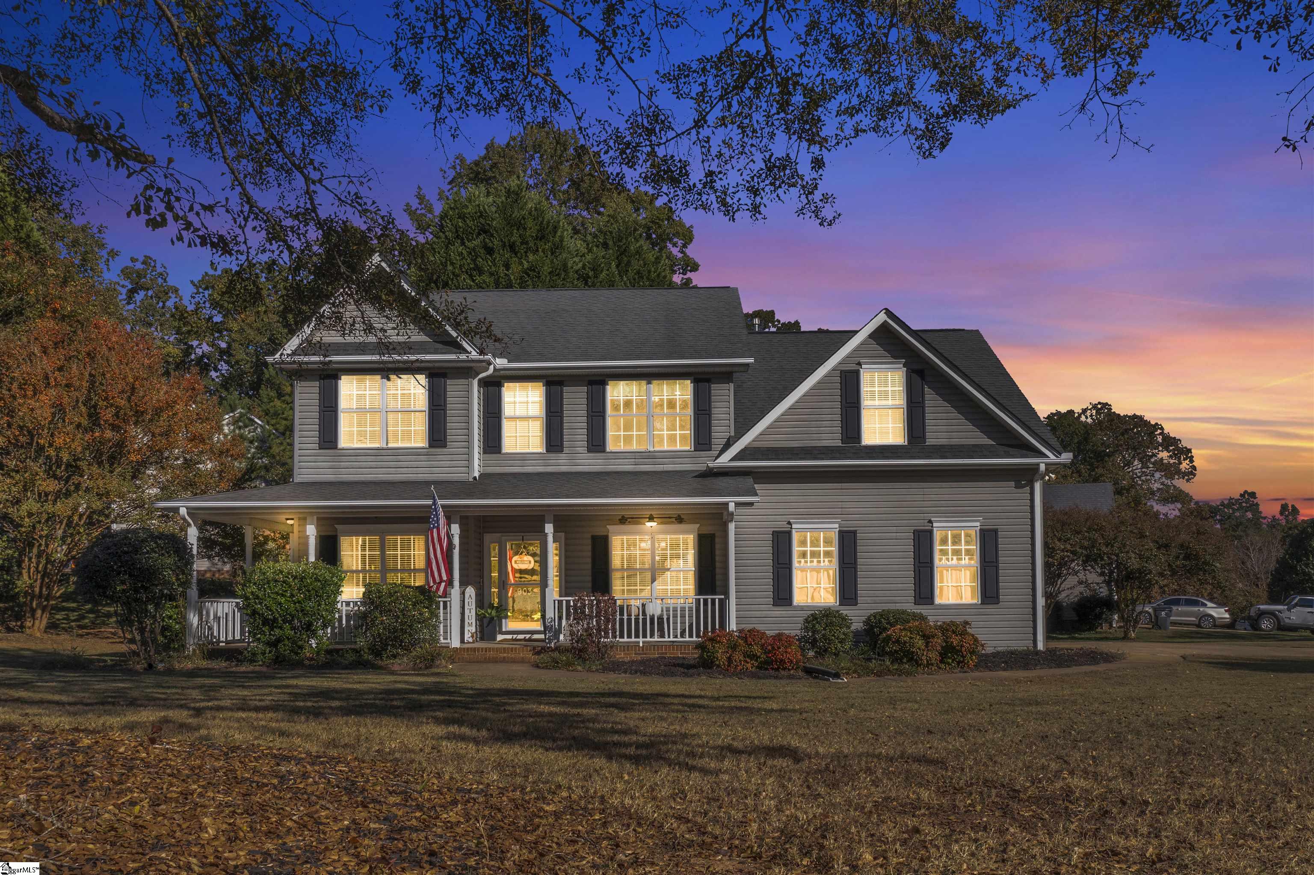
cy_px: 438
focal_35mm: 28
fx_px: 1022
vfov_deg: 46.4
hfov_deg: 65.5
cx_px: 657
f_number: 6.3
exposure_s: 1/400
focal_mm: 10.26
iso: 100
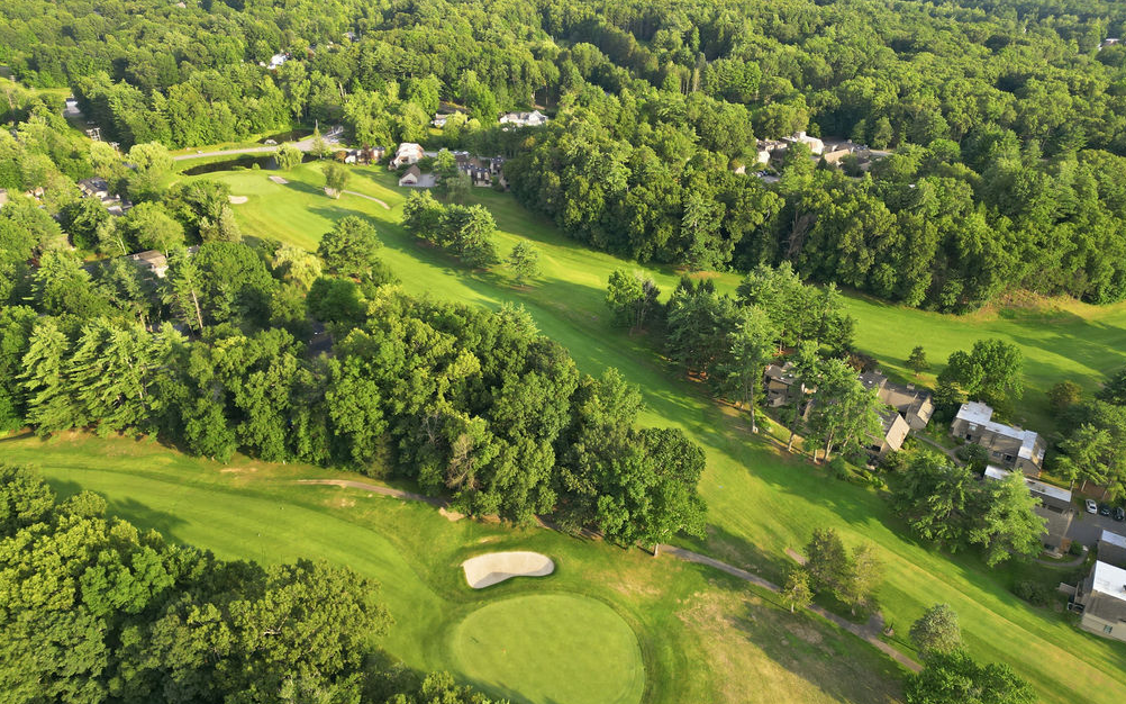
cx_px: 573
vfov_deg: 47.6
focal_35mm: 26
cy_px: 348
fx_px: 798
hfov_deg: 70.4
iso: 100
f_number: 1.7
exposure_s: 1/500
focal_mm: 6.7
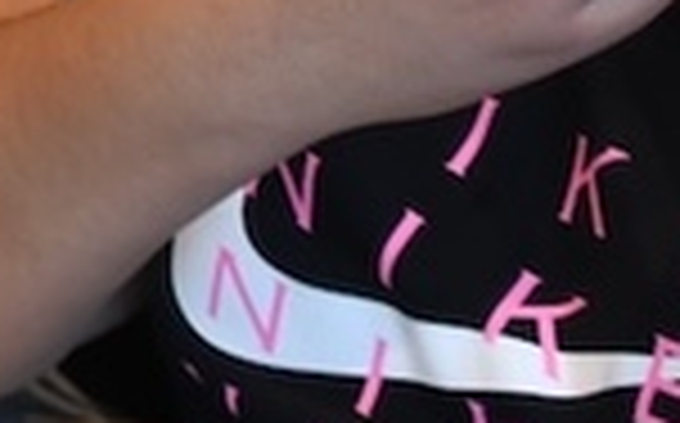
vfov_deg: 5.9
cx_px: -1004
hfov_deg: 8.8
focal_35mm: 214
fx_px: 3961
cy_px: -572
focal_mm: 21
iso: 500
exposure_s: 1/50
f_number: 5.6
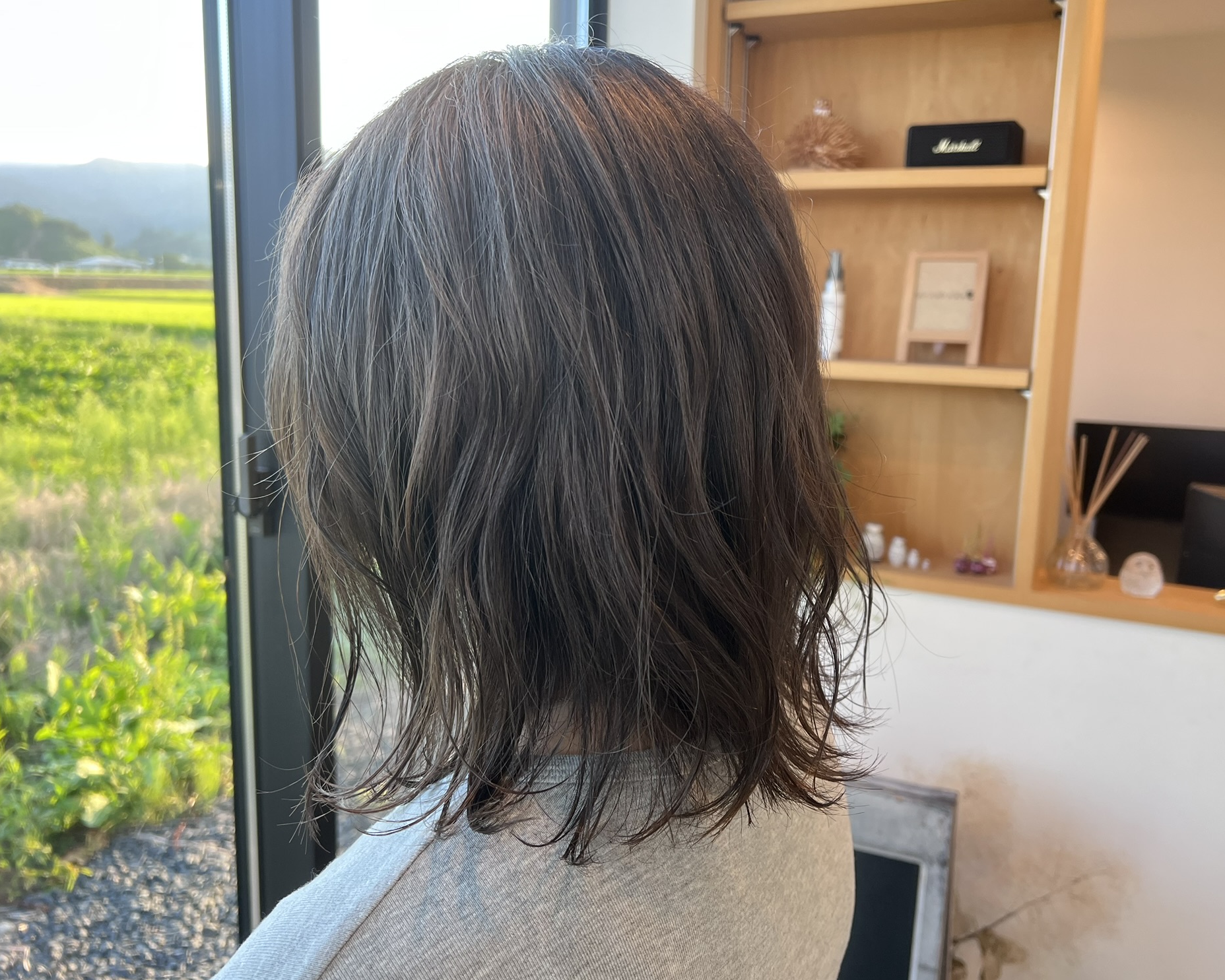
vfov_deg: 51.5
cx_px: 643
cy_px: 485
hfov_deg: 62.2
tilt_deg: -10.5
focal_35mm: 28
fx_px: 1015
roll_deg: -2.2
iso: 100
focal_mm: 5.7
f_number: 1.5
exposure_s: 1/121
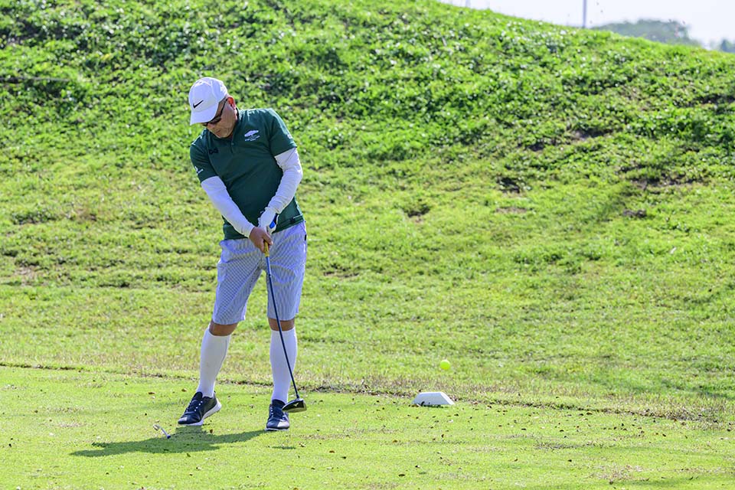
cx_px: 368
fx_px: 2348
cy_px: 245
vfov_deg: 11.9
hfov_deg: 17.8
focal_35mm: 115
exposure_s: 1/10000
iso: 720
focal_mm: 115
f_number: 3.5
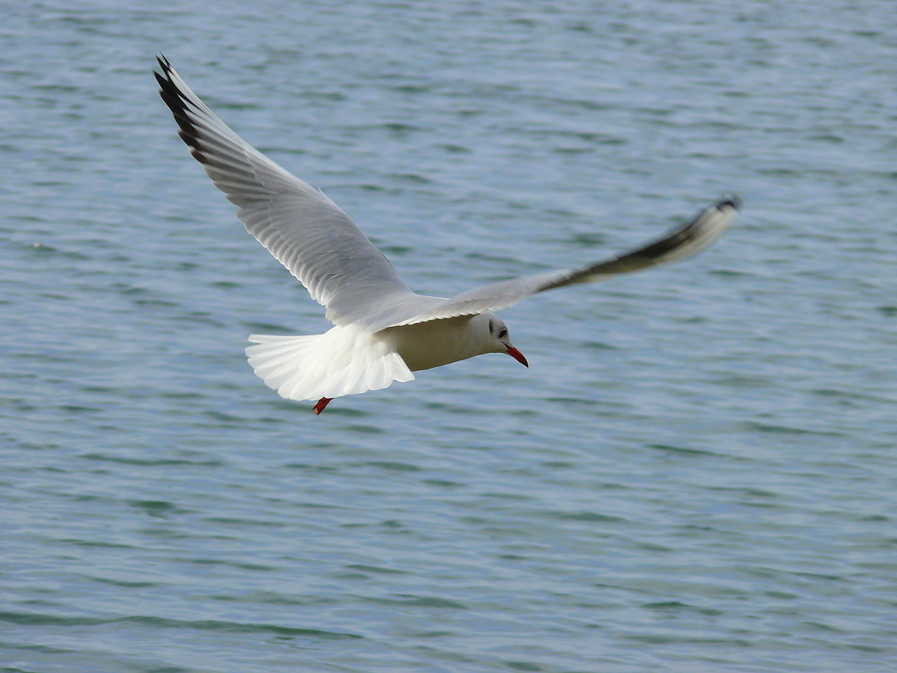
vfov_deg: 3.5
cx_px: 448
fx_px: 10883
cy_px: 336
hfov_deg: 4.7
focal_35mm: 420
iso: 100
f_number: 7.1
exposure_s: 1/400
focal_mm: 88.8
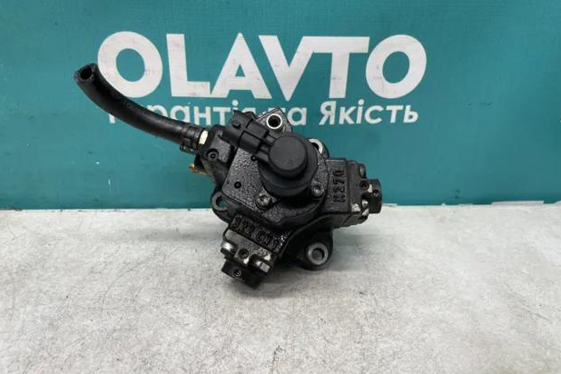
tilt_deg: -26.4
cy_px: 174
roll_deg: -0.4
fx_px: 436
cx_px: 274
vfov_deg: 46.4
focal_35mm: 28
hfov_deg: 65.5
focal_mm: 4.2
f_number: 1.6
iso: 125
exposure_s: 1/100
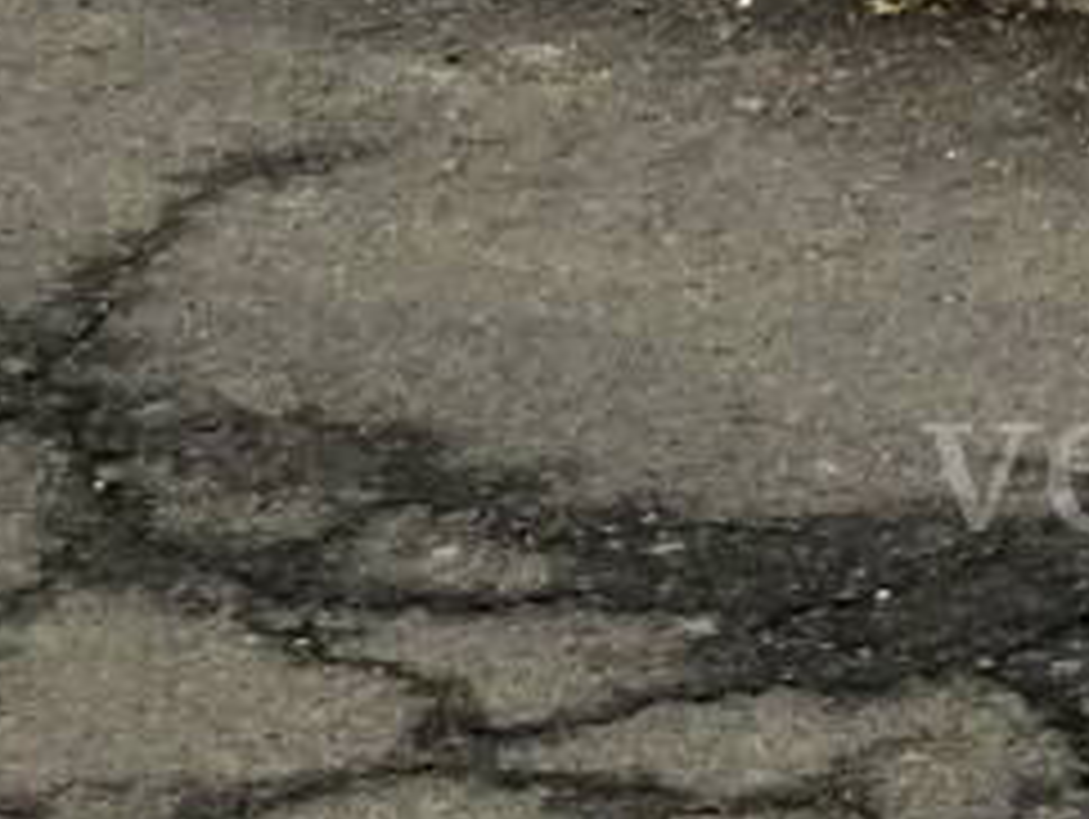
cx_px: 2700
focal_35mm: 230
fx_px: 7243
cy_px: -1858
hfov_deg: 7.9
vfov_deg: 5.9
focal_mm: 4.75
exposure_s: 1/462
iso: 100
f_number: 1.8
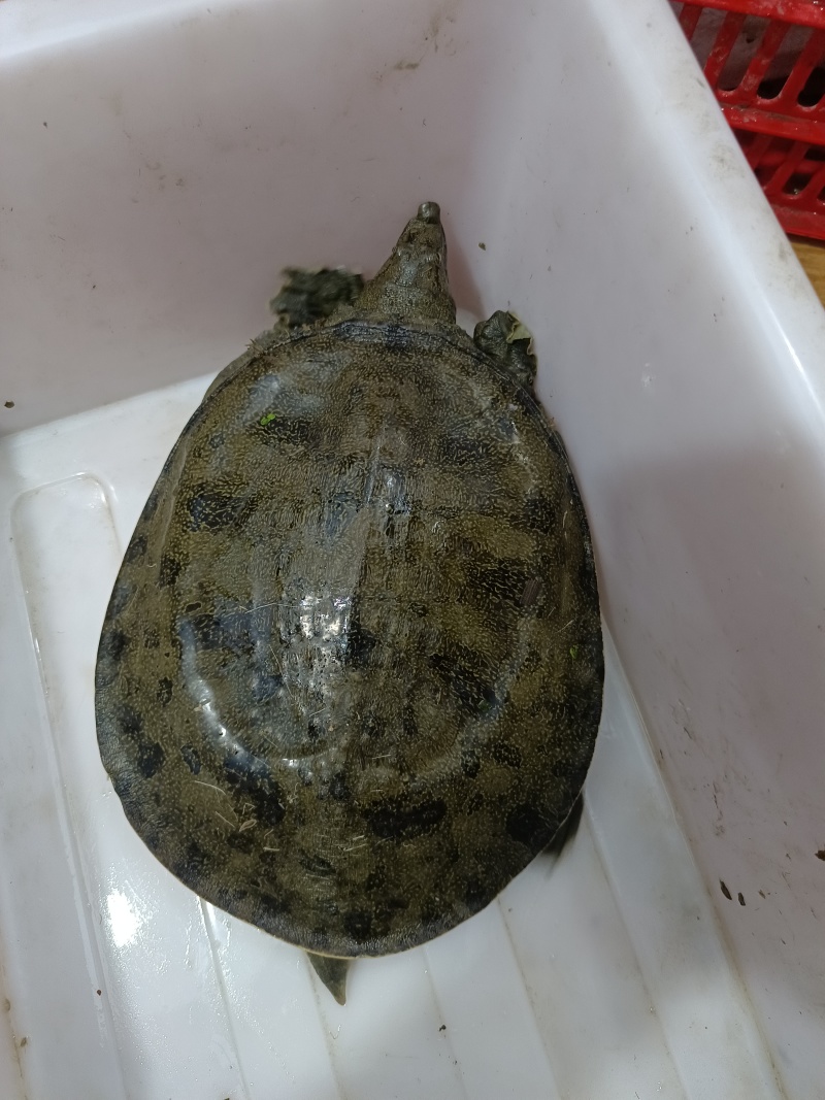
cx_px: 412
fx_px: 731
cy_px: 550
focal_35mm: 23
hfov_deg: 58.9
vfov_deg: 73.9
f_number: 1.88
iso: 1259
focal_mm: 5.59
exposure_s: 1/50
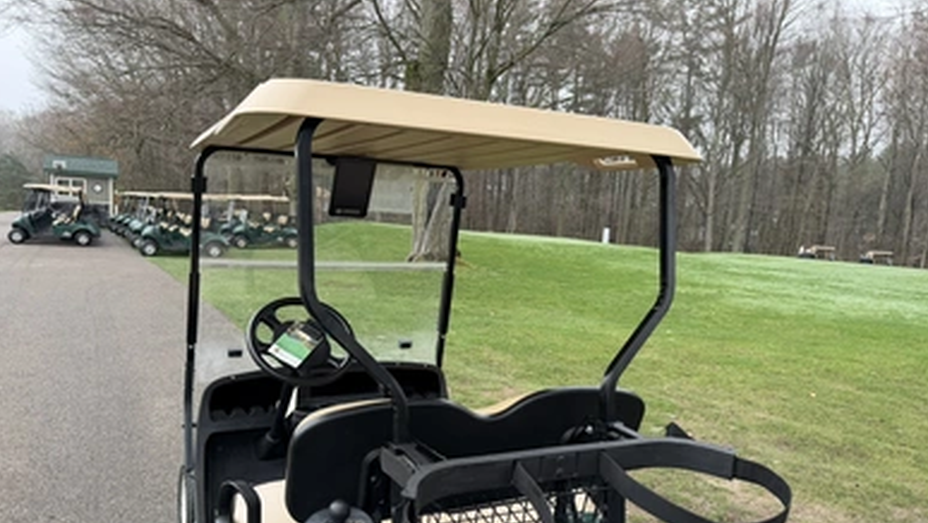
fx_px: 665
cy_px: 324
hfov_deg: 69.8
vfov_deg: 42.6
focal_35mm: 27
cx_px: 451
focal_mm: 6.76
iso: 100
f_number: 1.78
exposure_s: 1/1653
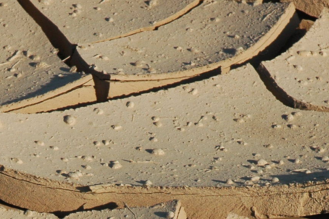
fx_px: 2675
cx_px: 169
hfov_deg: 7.0
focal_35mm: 293
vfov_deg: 4.6
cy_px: 371
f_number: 9
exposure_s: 1/160
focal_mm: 56
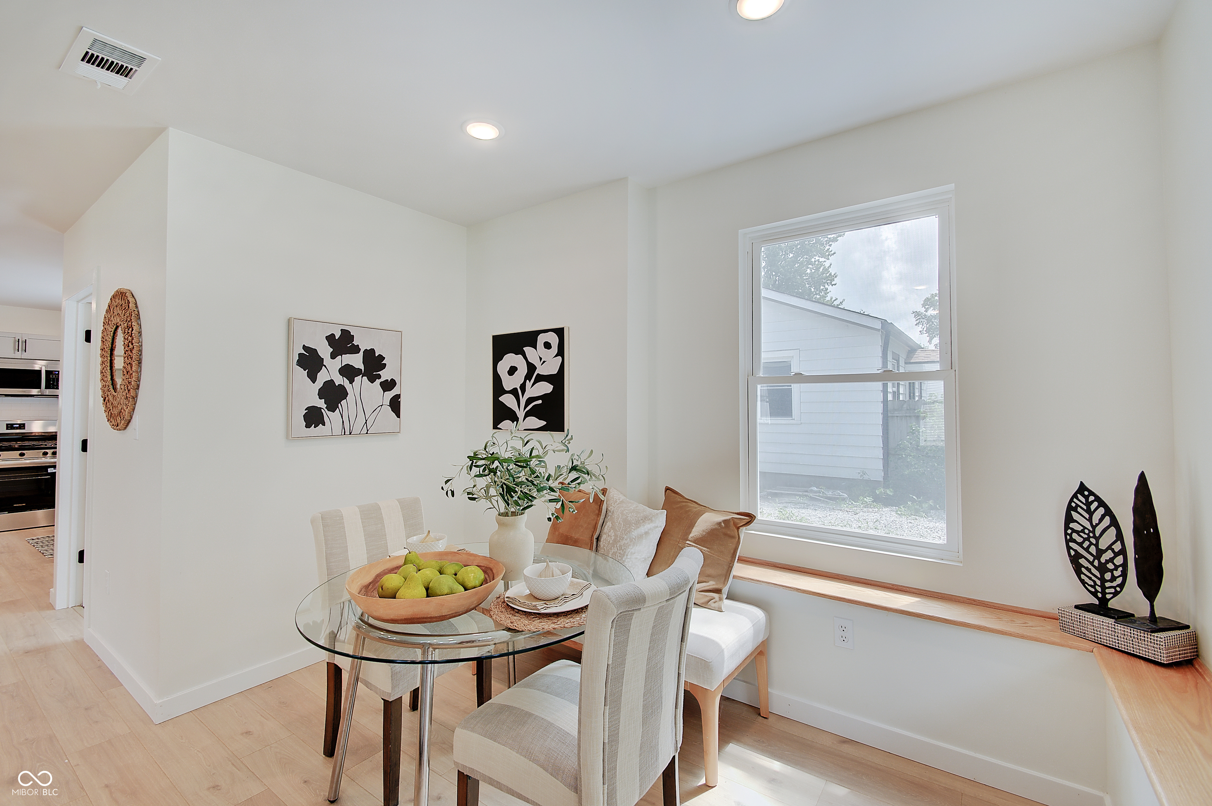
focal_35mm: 15
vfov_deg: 77.2
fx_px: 505
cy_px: 403
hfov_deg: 100.4
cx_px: 606
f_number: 9
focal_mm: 10
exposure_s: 1/15
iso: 100
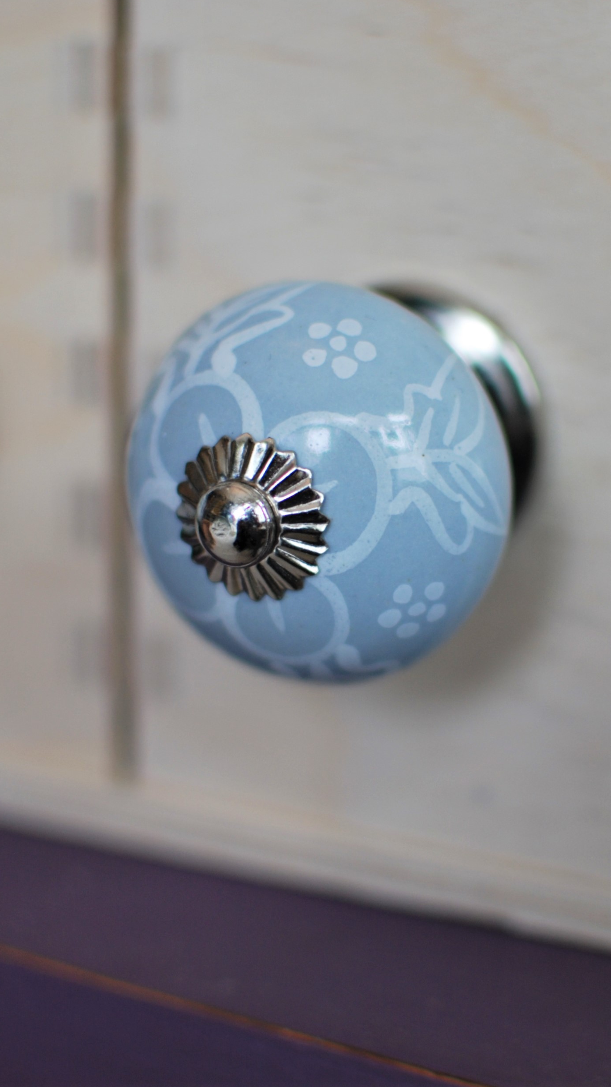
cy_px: 535
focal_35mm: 84
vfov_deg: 25.4
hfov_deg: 14.4
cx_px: 351
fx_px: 2414
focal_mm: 35
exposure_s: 1/125
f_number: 1.8
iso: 100
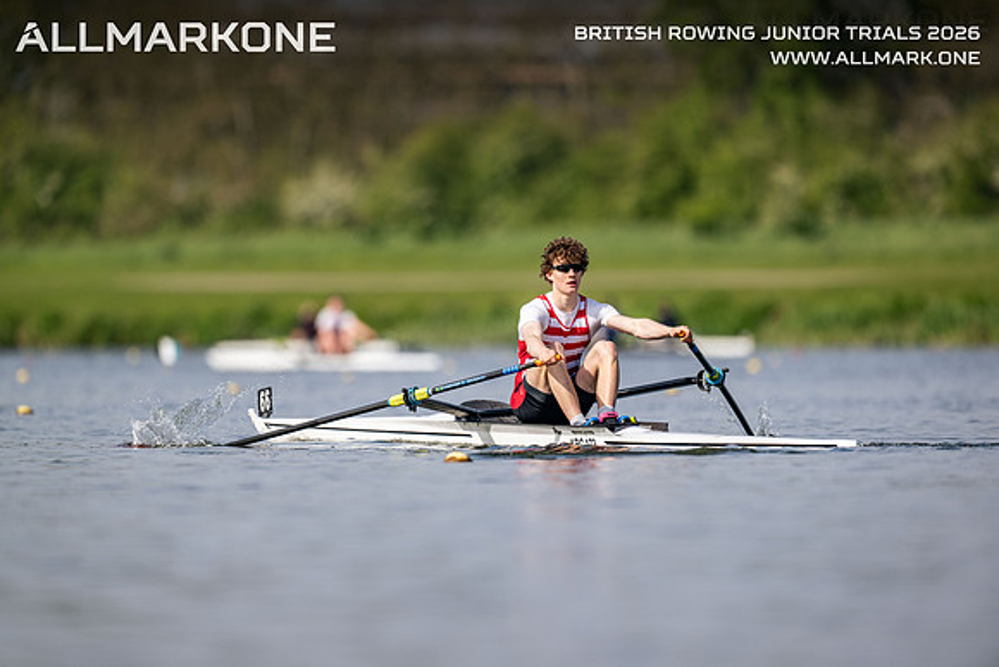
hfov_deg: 3.4
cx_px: 500
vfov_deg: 2.3
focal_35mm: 600
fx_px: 16653
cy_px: 334
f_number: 4
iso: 220
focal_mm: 600
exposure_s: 1/2500
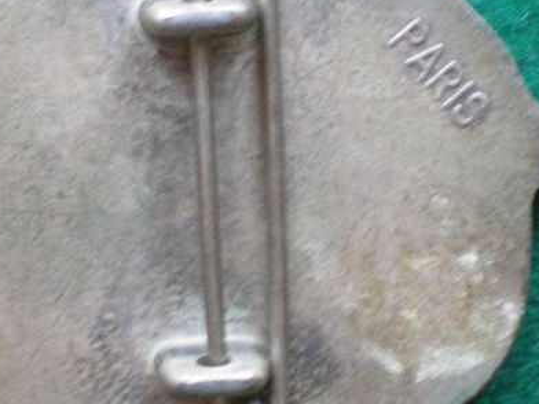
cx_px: 182
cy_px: 128
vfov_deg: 15.2
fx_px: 1510
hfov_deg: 20.2
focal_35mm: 97
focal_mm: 6.3
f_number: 3.1
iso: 400
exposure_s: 1/20
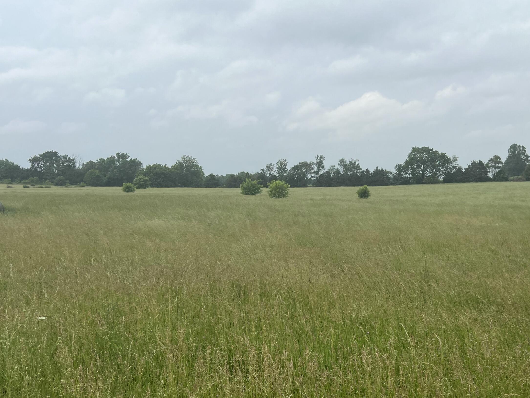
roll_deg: +0.0
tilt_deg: -6.5
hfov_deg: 50.8
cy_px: 248
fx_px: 551
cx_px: 331
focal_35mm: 36
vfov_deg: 39.4
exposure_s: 1/1135
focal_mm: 5.7
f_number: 1.5
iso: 50
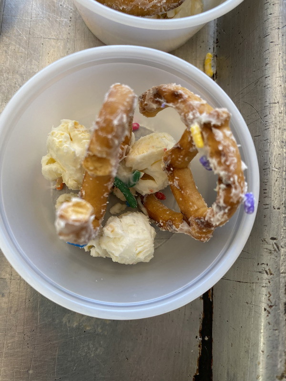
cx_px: 143
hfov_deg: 53.1
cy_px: 190
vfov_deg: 67.3
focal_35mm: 26
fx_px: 286
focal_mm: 4.25
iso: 125
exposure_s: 1/121
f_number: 1.8
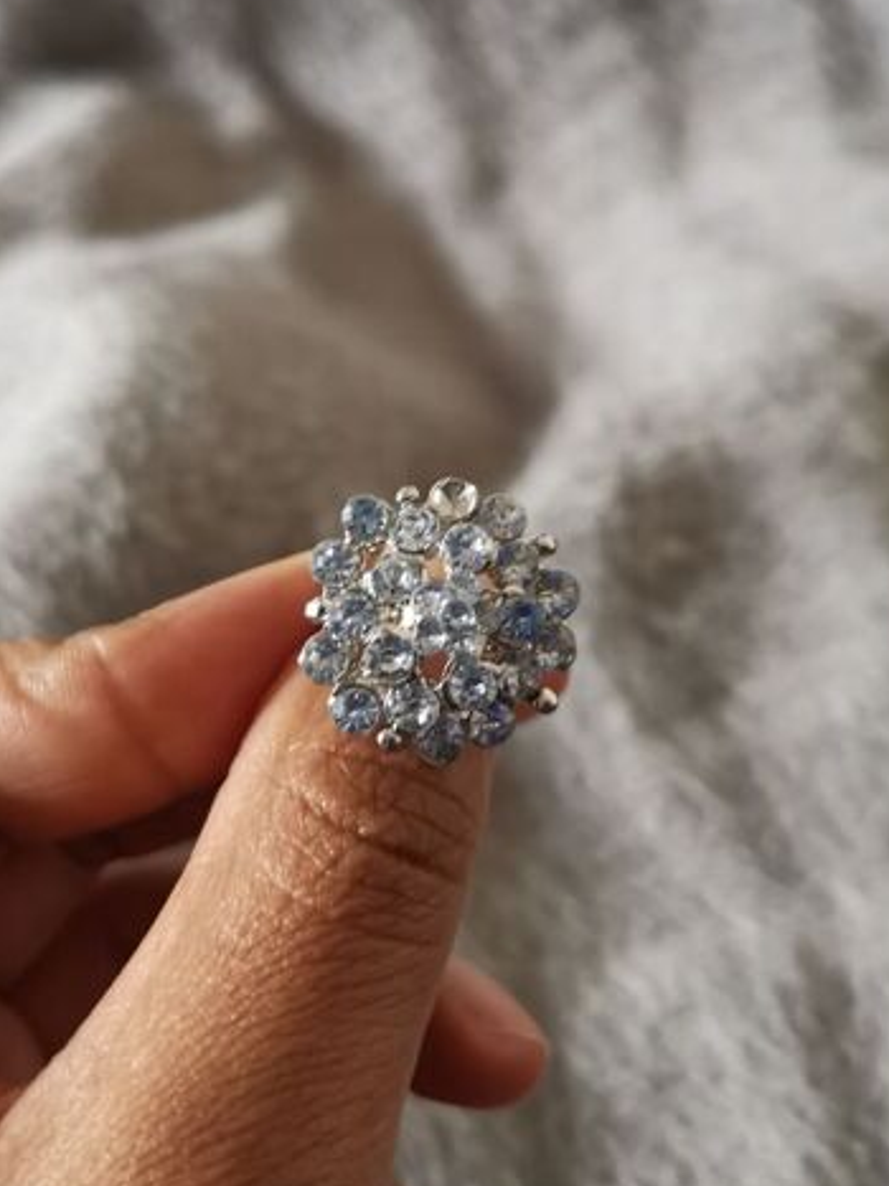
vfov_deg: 49.7
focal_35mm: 37
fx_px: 1268
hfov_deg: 38.6
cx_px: 394
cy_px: 447
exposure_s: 1/33.3
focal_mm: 5.58
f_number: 1.8
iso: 800
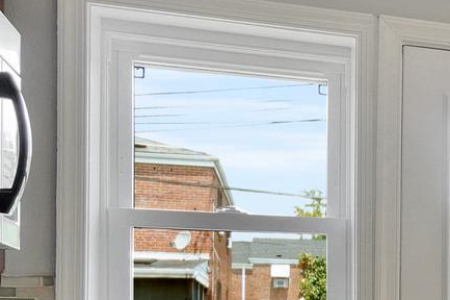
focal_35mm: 71
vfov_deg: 16.4
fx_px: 887
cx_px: 850
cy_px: 523
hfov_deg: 19.5
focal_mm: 10
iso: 125
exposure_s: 1/50
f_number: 4
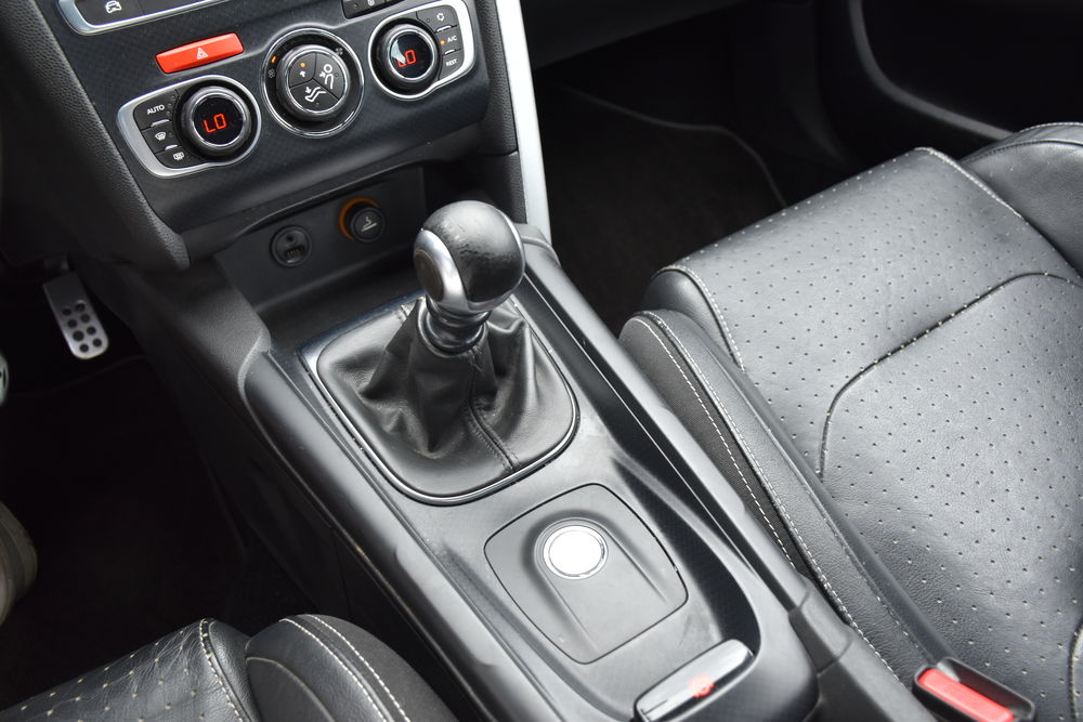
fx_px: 903
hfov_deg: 61.9
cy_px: 361
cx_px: 542
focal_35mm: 30
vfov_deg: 43.6
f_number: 4
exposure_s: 1/60
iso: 400
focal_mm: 20
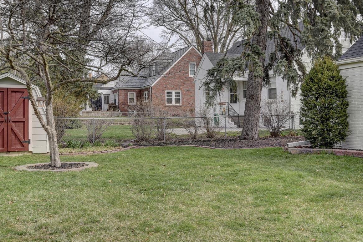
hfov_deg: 48.4
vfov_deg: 33.4
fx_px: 403
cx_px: 199
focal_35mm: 40
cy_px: 117
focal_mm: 29
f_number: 8
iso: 400
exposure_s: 1/500
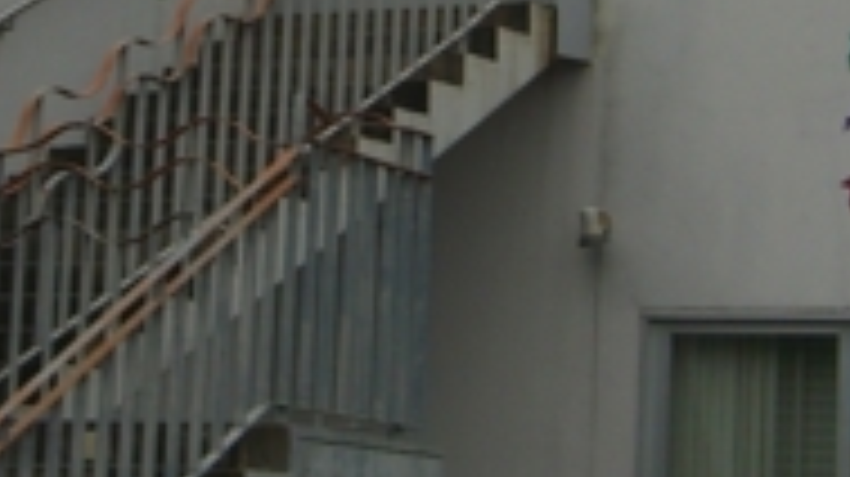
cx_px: 328
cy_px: -117
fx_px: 3941
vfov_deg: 6.9
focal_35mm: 175
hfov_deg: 12.3
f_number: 8
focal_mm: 7.9
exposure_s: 1/200
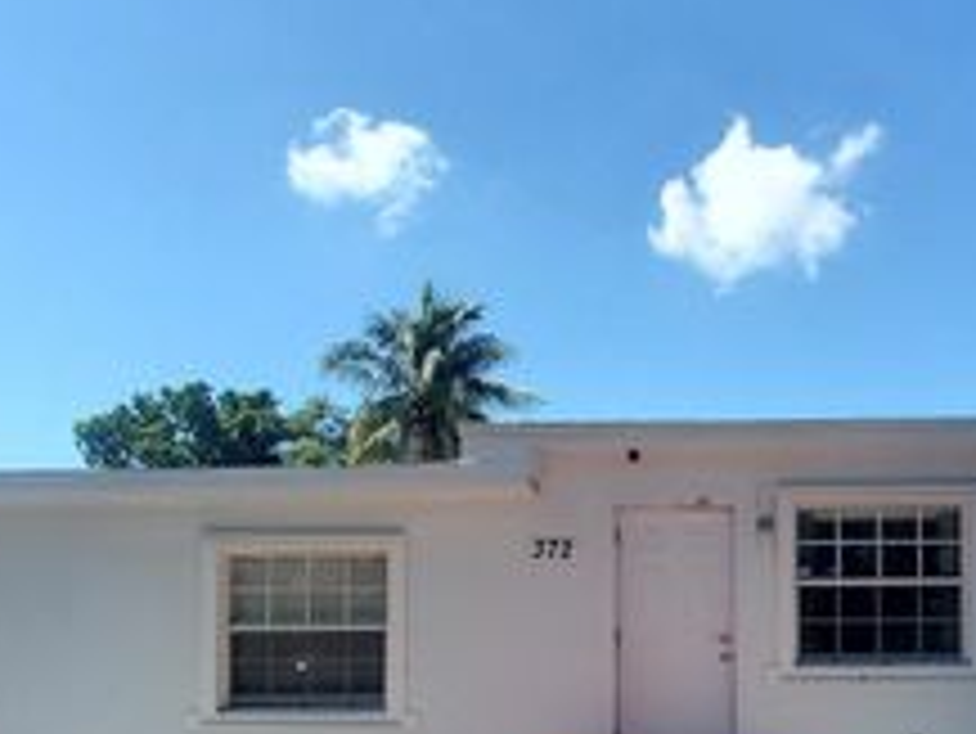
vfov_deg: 43.7
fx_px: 846
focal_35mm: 30
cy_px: 628
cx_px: 621
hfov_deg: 59.0
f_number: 2.2
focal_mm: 1.8
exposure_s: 1/621
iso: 50
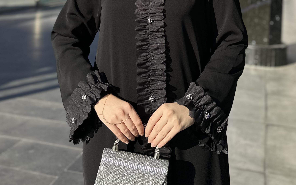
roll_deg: -3.6
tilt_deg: +0.6
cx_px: 160
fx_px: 379
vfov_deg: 24.9
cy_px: -33
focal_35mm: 47
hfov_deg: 42.6
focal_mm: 6.86
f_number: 1.78
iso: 80
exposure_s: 1/4545
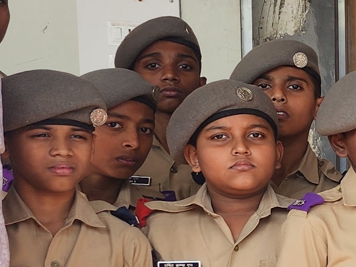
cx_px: 812
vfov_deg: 11.3
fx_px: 1327
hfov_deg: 12.5
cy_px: 307
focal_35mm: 129
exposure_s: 1/202
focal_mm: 6.4
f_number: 1.8
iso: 12
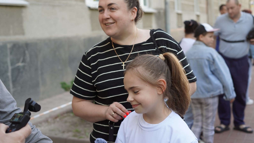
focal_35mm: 53
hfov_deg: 39.2
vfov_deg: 22.6
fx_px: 357
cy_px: 63
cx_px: 127
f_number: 4
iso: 320
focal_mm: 50
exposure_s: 1/160
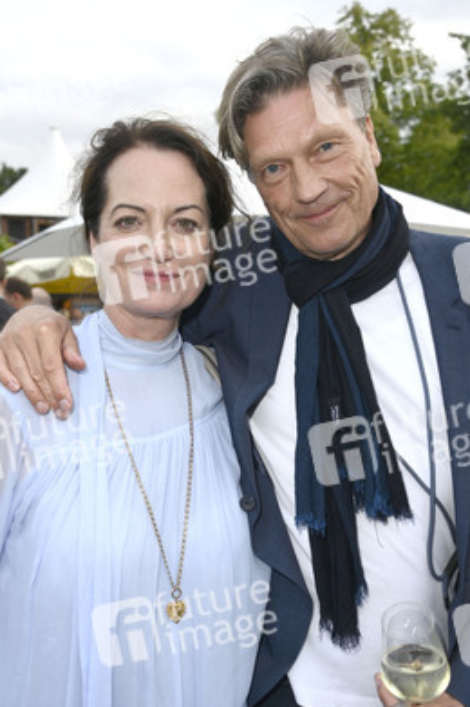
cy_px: 353
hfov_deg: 31.1
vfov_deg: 45.5
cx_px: 237
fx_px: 844
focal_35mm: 43
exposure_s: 1/250
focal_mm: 42
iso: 400
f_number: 5.6
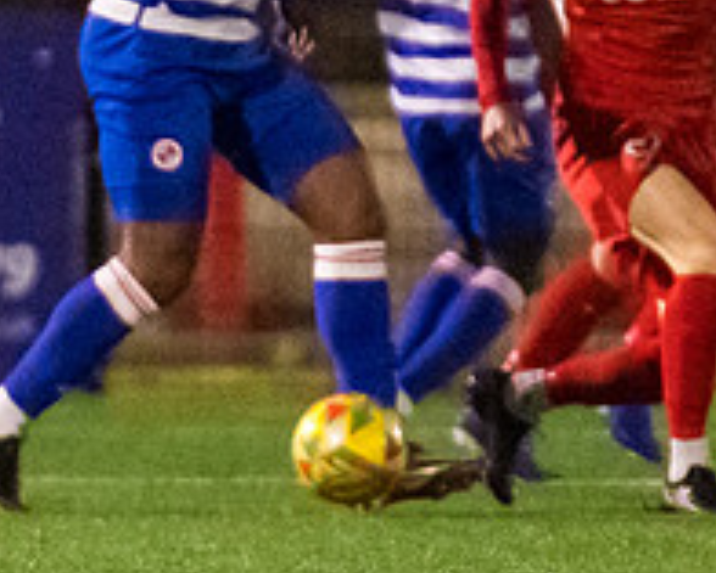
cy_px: 289
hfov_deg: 1.0
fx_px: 42488
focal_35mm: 2004
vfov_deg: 0.8
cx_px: 187
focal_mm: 300
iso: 8000
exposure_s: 1/1250
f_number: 2.8
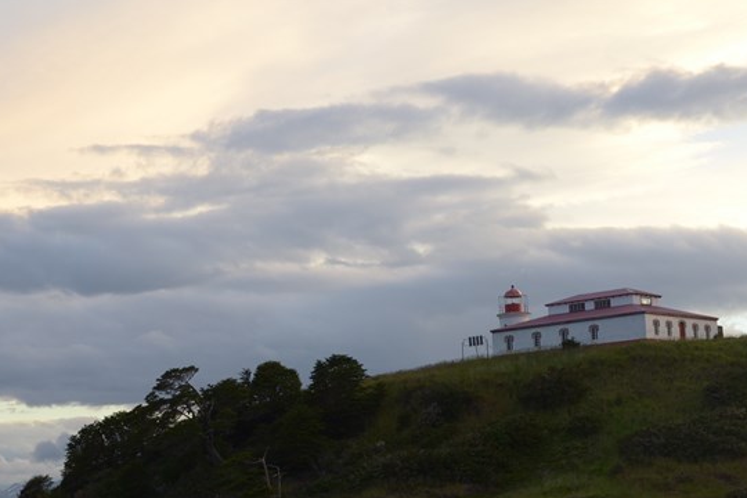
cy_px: 316
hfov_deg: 26.0
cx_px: 320
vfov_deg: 17.5
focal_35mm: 78
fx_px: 1613
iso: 200
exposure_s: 1/20
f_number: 7.1
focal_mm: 35
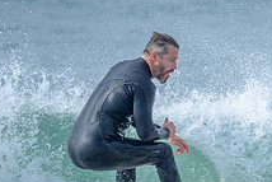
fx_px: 20564
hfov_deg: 0.8
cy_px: 155
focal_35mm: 2720
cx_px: 193
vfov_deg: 0.5
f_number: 6.3
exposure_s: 1/2000
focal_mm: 800
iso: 360
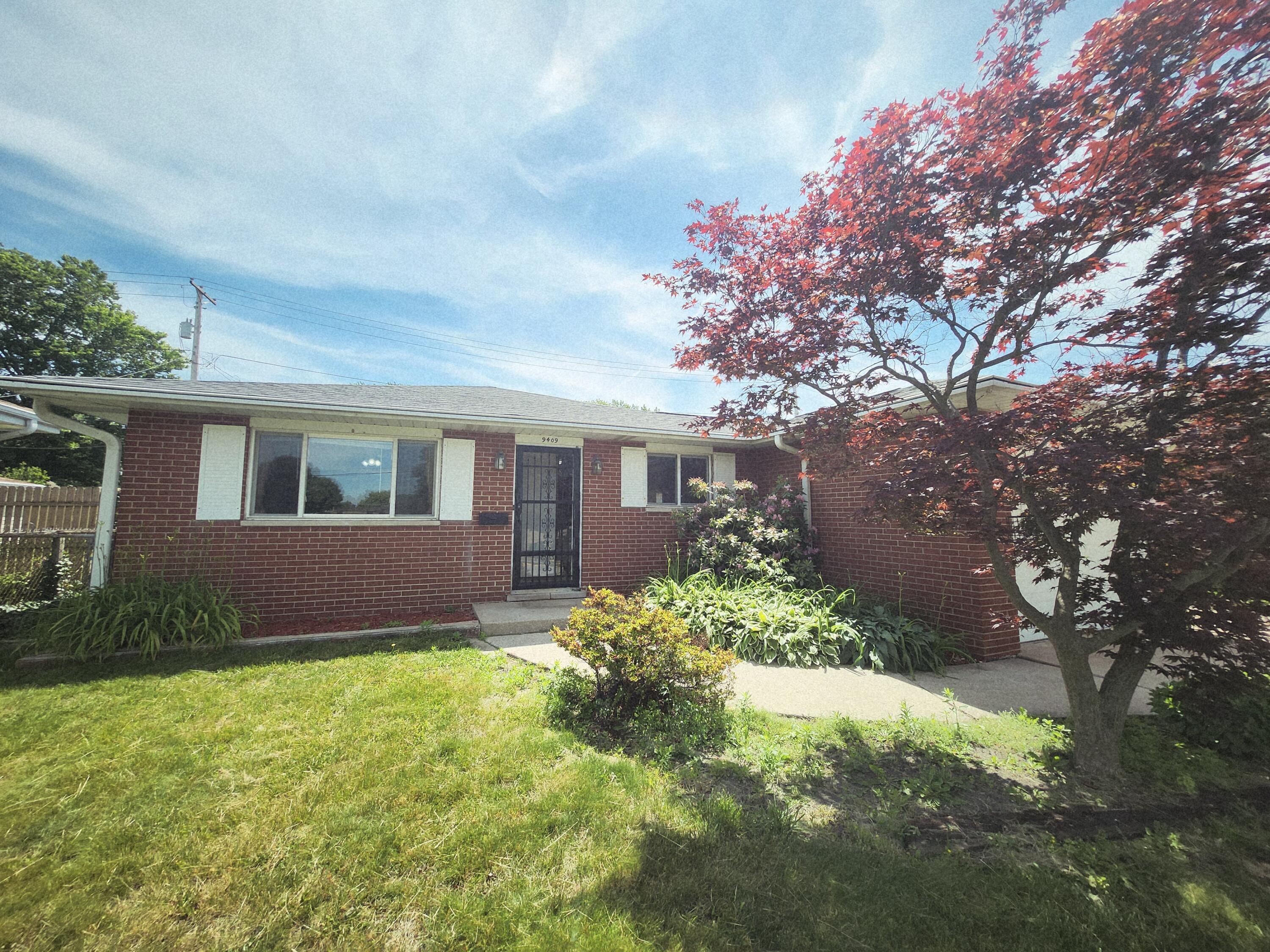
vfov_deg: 89.9
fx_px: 477
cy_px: 476
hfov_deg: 106.2
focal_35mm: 13
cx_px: 635
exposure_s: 1/1163
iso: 32
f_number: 2.2
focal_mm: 1.74
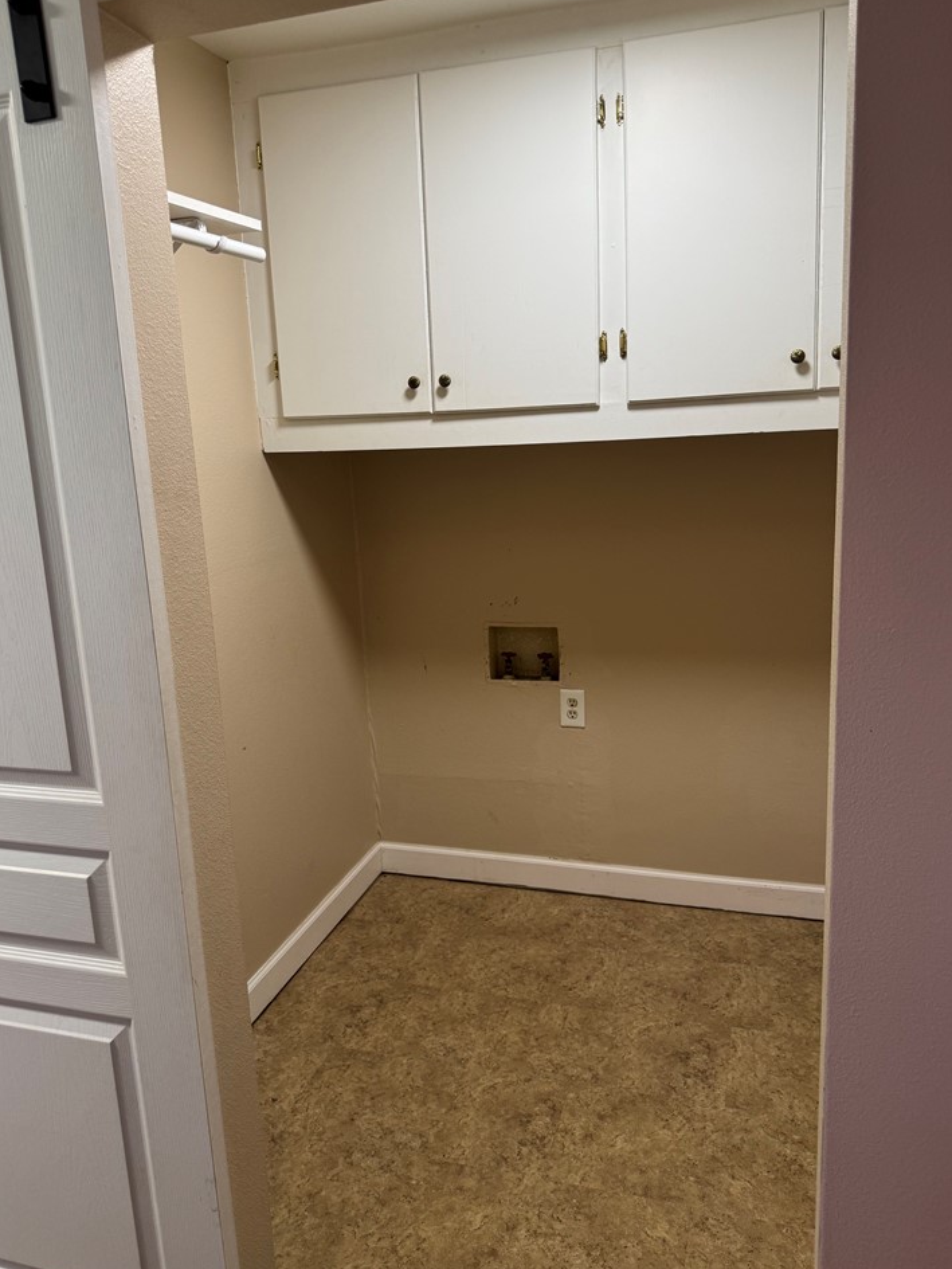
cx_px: 471
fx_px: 953
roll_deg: +2.9
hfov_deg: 53.1
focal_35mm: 26
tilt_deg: -13.1
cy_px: 616
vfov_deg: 67.3
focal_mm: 6.76
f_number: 1.78
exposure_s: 1/60
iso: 125
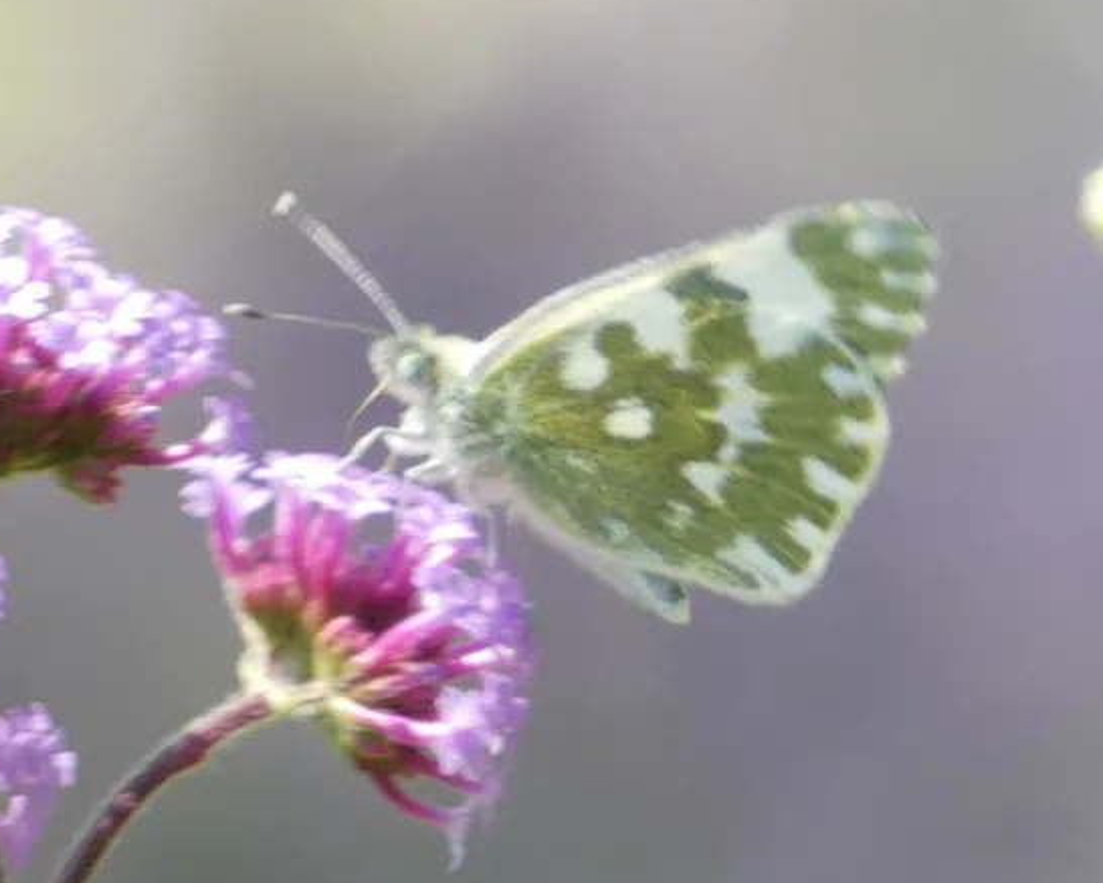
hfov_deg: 2.3
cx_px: 517
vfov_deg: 1.8
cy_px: 471
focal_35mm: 843
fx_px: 27524
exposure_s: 1/125
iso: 80
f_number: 5.6
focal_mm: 132.1
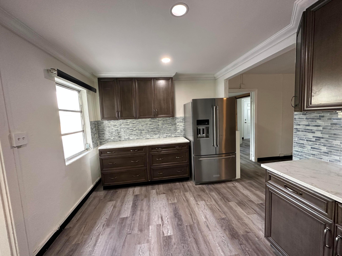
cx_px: 171
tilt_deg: -5.3
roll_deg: +2.9
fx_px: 138
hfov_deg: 102.1
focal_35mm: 14
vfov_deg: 85.7
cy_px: 128
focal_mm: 2.22
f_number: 2.2
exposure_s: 1/60
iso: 250
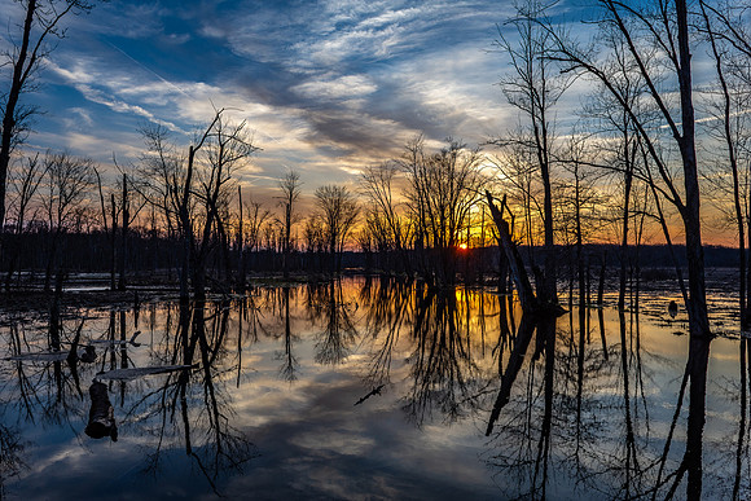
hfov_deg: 67.4
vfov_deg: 48.0
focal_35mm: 27
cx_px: 376
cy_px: 250
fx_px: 563
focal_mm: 18
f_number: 10
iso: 100
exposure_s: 1/80
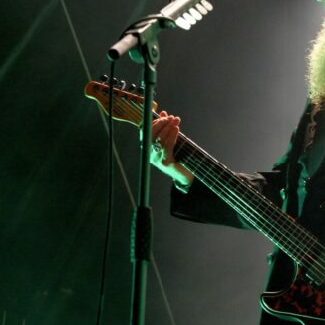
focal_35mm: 153
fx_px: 1625
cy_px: 91
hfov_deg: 11.2
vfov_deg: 11.4
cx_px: 368
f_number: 4.5
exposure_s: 1/160
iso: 3200
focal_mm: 51
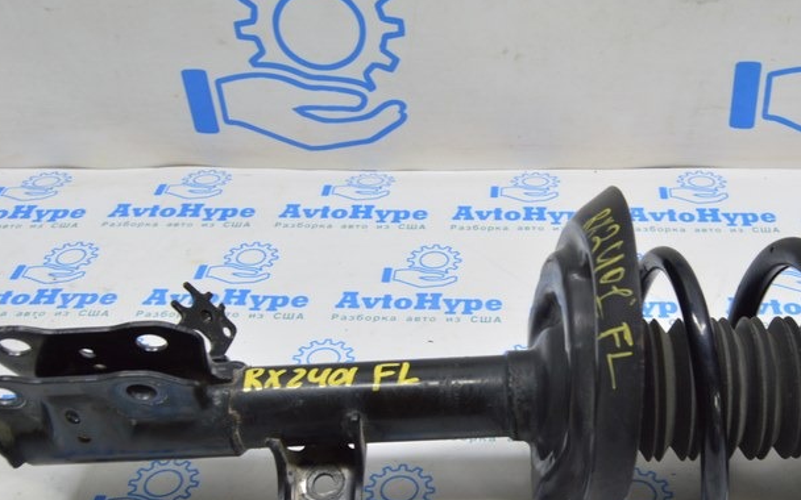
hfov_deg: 40.7
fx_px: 1067
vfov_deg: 26.4
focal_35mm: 49
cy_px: 266
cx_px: 528
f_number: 5.6
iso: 400
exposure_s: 1/20
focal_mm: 19
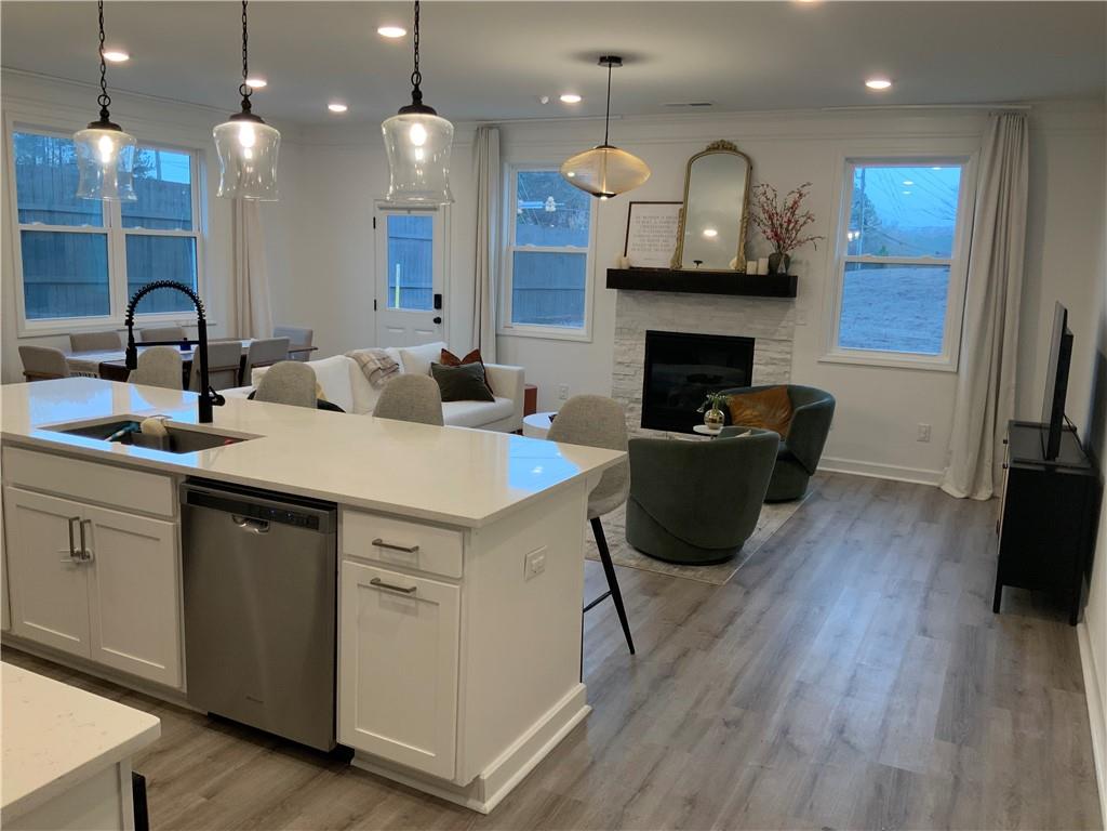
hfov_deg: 61.7
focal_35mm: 29
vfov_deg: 48.2
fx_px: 927
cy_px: 416
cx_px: 554
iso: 50
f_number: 1.8
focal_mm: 3
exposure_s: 1/60
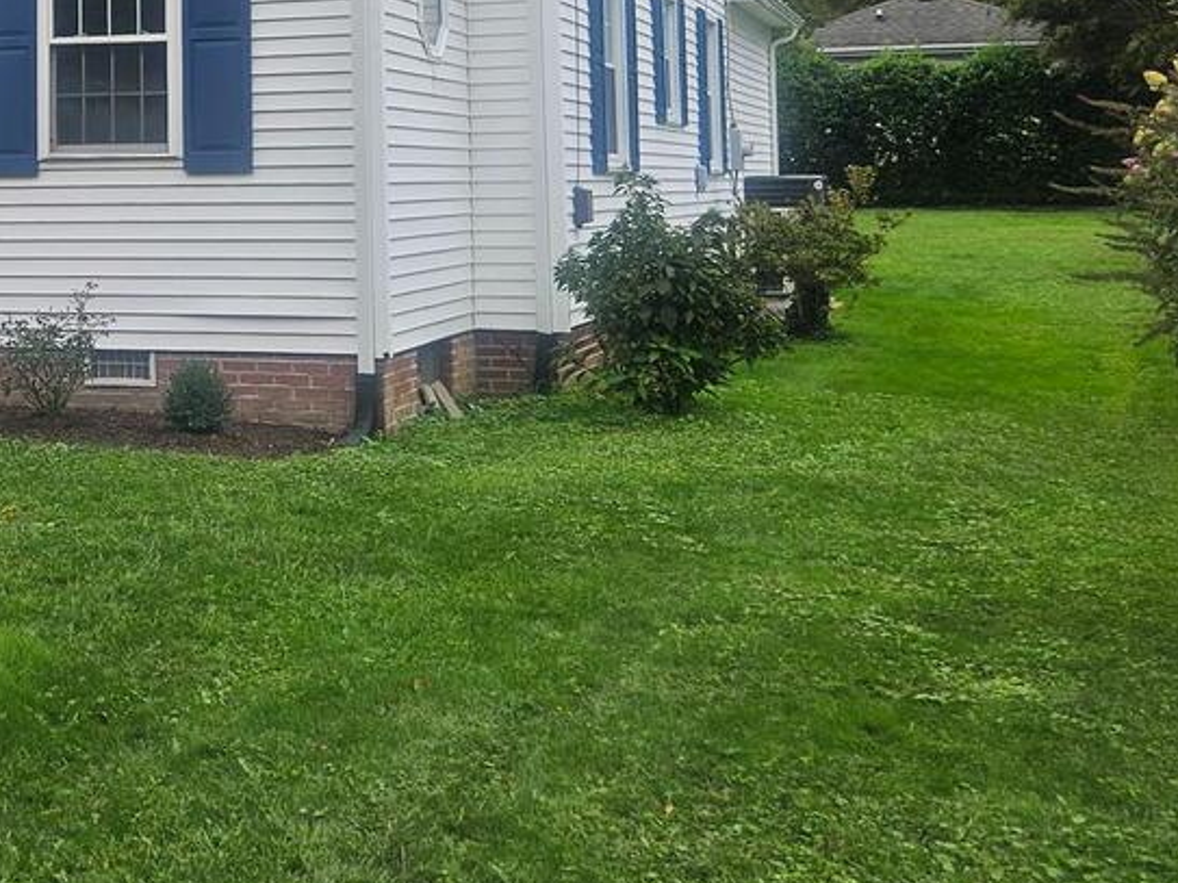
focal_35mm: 61
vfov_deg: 23.2
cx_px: 154
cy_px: 37
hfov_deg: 30.5
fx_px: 2075
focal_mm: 5.4
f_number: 1.8
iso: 25
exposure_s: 1/353
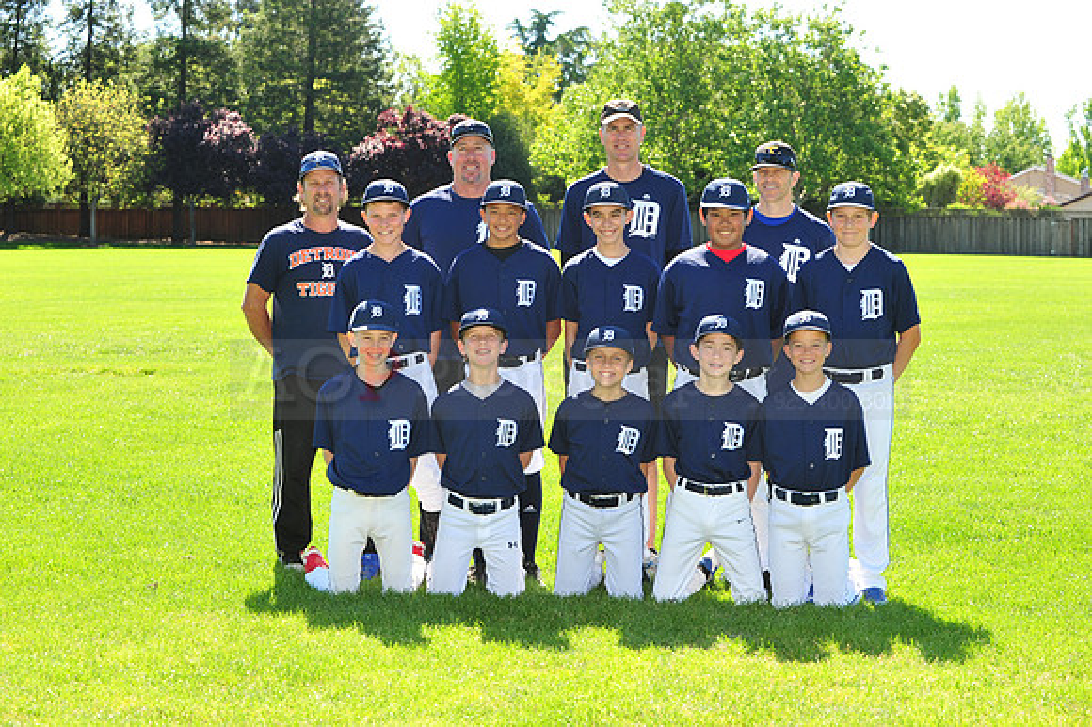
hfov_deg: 25.4
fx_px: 2425
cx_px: 546
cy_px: 364
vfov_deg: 17.0
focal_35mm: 80
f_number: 8
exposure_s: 1/250
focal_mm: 80
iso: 320
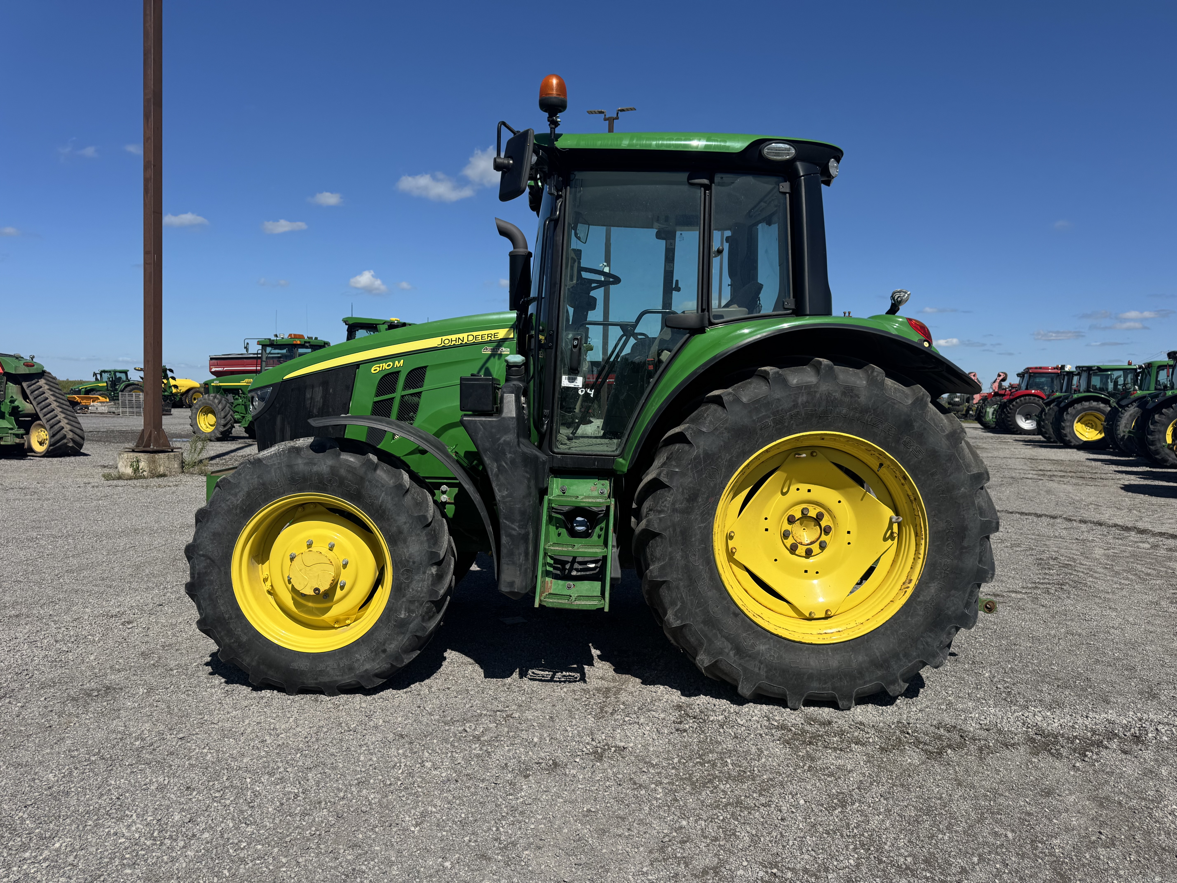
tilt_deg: -5.2
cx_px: 588
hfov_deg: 71.6
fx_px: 816
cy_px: 442
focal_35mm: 24
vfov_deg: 56.8
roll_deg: -0.9
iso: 80
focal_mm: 6.76
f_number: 1.78
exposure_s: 1/5814
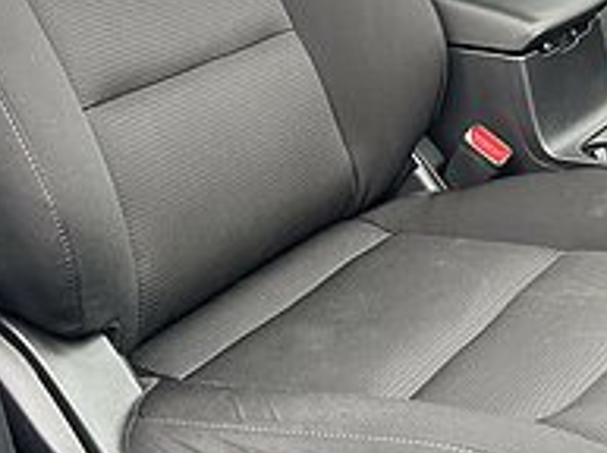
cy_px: -69
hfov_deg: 25.9
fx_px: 1295
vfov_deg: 18.9
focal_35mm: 74
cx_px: 491
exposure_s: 1/68
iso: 125
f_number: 1.5
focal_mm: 5.7
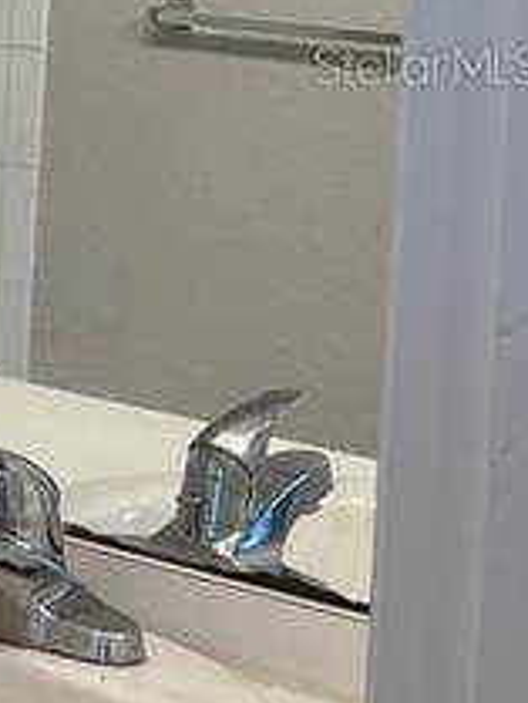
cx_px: -962
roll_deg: -1.5
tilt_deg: -5.2
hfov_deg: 8.6
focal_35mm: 149
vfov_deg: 13.1
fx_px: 3027
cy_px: 64
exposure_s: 1/120
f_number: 1.6
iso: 64
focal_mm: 5.1
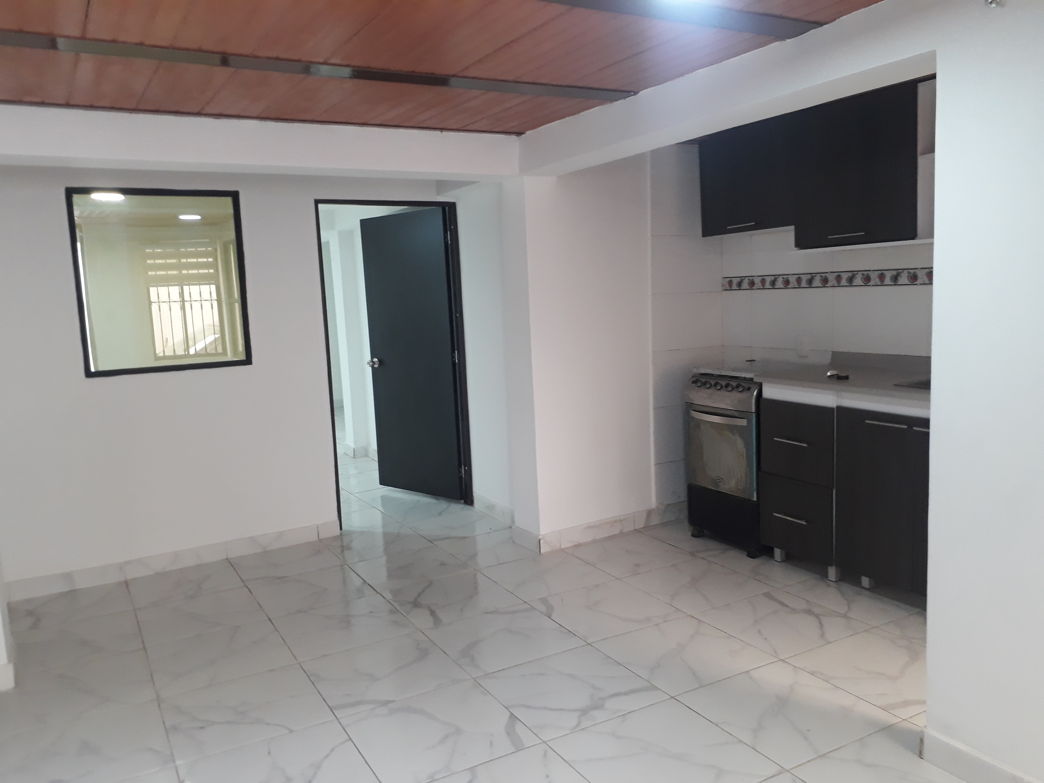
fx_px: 814
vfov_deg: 51.4
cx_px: 522
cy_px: 392
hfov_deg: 65.3
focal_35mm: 27
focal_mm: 3.6
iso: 160
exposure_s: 1/30
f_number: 1.9
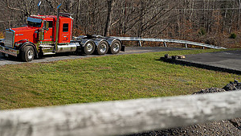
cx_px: 57
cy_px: 24
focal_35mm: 81
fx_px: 518
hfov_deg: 25.8
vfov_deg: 14.8
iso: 100
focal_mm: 40
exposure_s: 1/60
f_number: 2.5
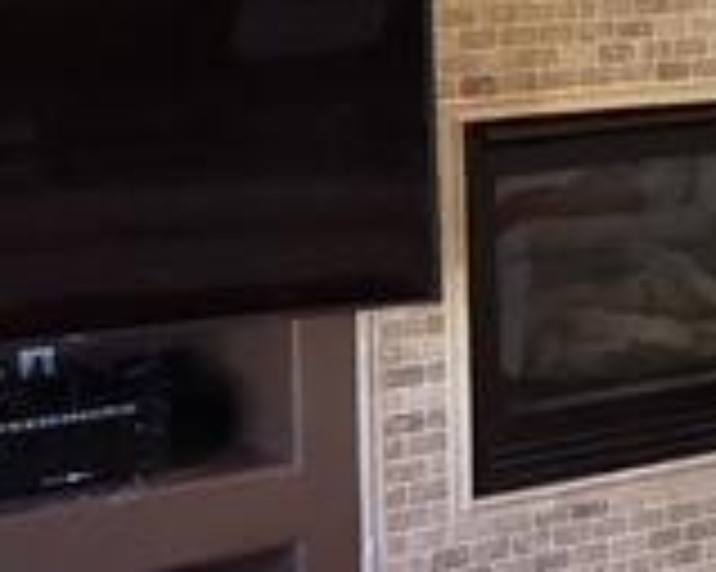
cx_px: 784
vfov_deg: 12.5
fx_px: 2584
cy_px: -5
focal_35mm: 122
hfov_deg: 15.4
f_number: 2.4
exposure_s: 1/60
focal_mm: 3.3
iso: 400
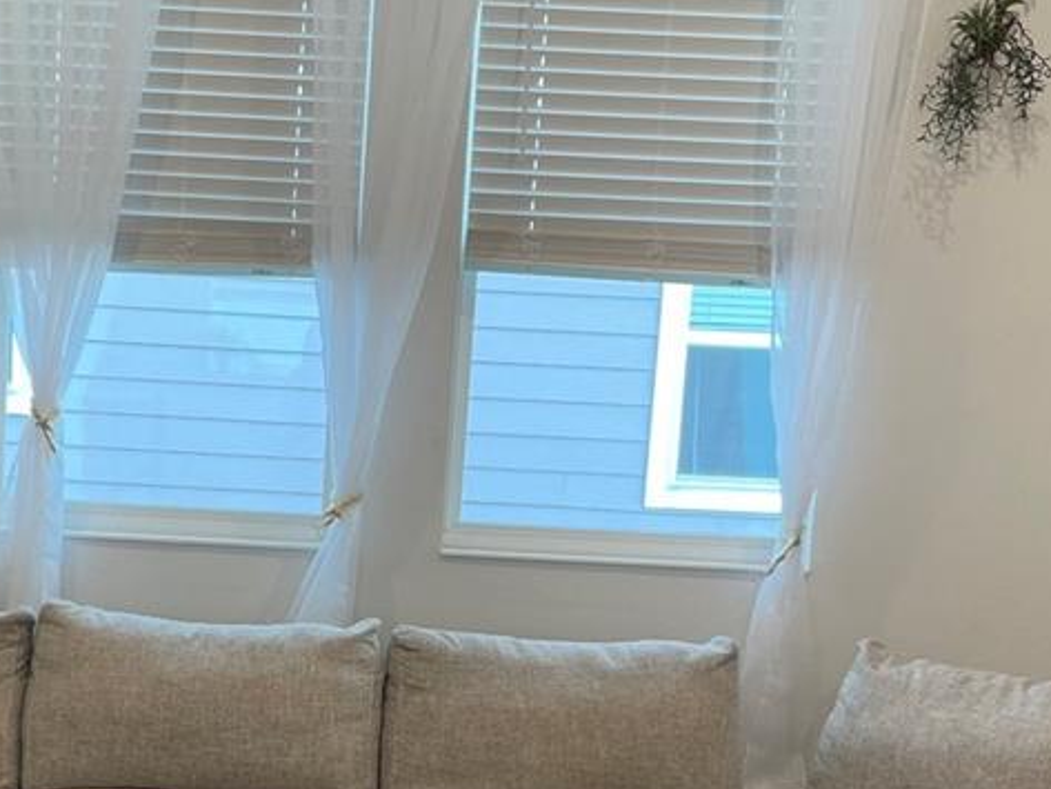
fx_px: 2004
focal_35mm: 66
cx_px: 324
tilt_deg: -9.3
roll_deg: -2.4
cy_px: 725
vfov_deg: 21.7
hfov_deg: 29.1
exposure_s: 1/60
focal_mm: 4.2
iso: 80
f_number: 1.6
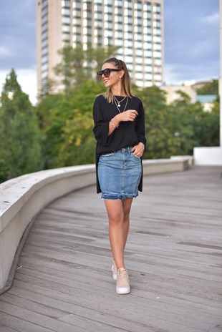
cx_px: 111
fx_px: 462
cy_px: 166
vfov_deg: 39.6
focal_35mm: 50
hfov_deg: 27.0
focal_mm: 50
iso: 500
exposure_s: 1/640
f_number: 2
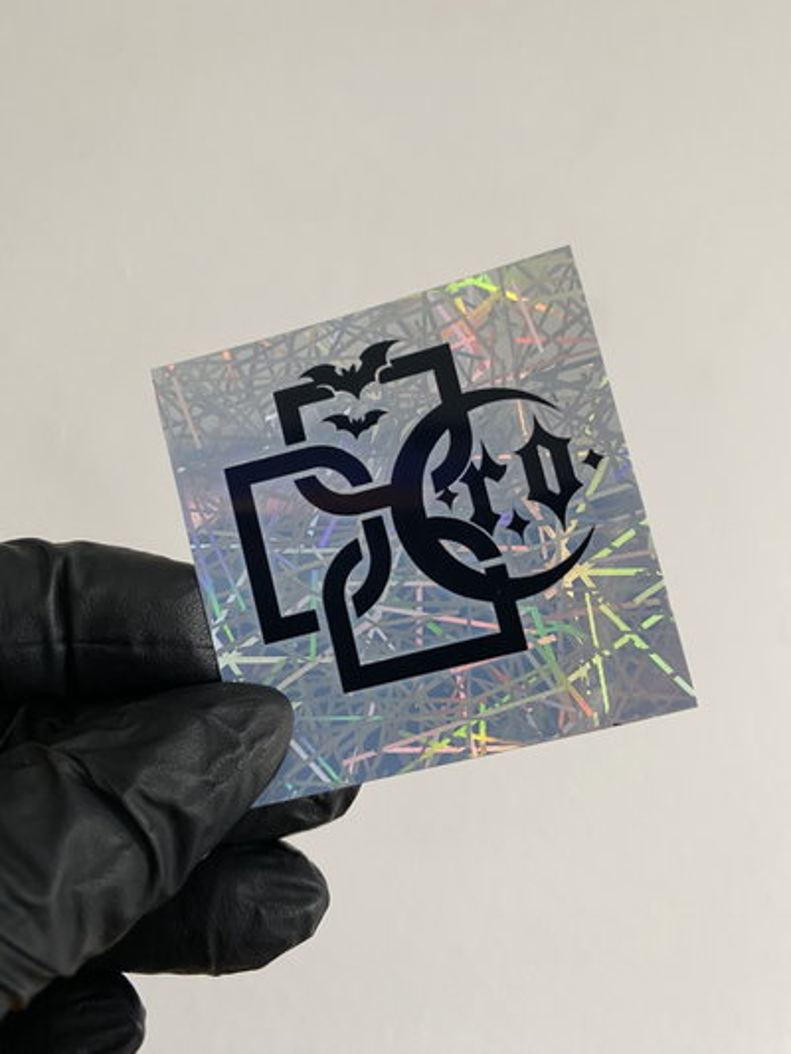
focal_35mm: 25
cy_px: 527
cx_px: 396
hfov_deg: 54.9
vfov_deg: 69.4
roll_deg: -12.7
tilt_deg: +8.7
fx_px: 761
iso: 125
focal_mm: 4.25
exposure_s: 1/44
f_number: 1.8
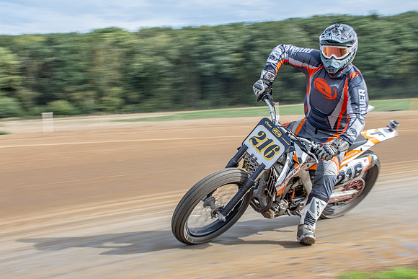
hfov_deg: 25.0
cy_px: 131
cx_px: 223
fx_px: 941
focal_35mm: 81
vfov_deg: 16.9
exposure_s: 1/125
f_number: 10
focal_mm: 46
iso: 125
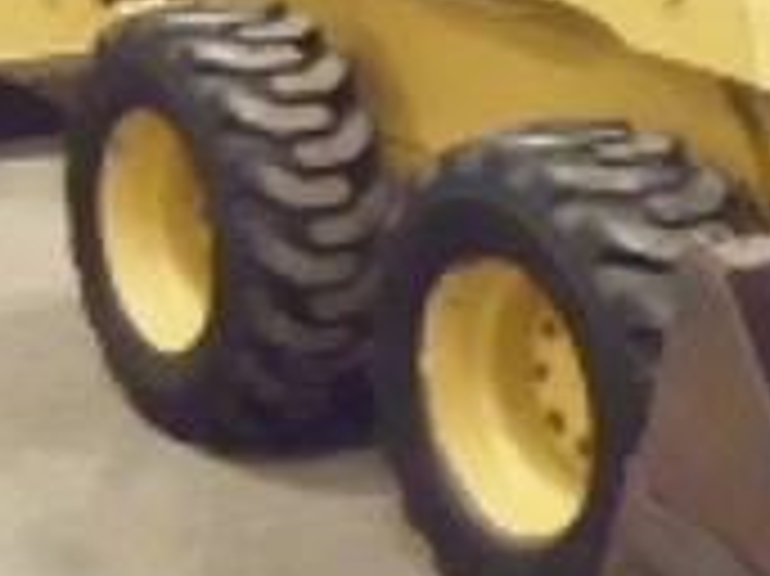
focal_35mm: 121
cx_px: 986
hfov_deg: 15.5
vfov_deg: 12.2
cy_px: 184
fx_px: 2690
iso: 1600
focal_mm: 6.36
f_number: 3
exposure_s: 1/60
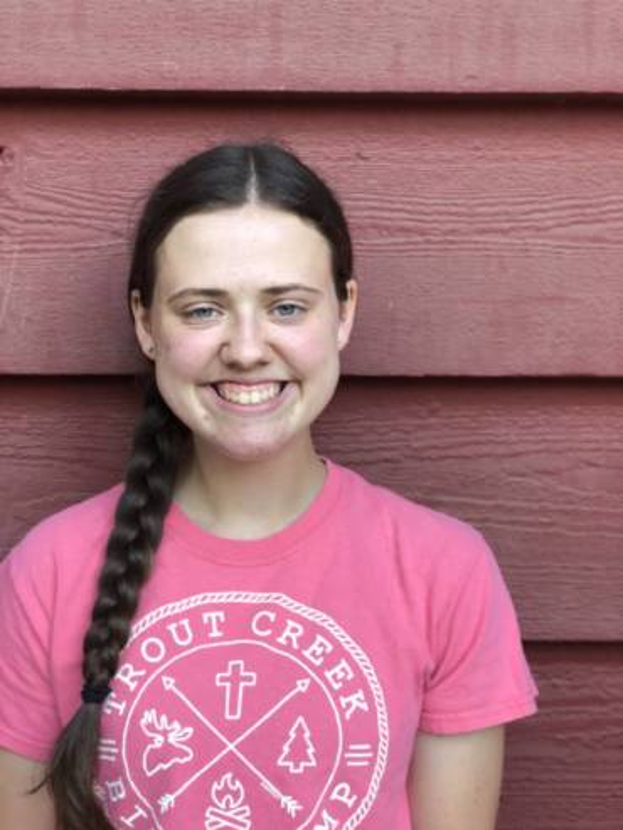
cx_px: 312
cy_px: 415
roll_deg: -1.3
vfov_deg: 33.8
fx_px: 1367
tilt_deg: -7.0
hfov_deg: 25.7
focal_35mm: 57
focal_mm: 6.6
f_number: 2.8
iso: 160
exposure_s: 1/60
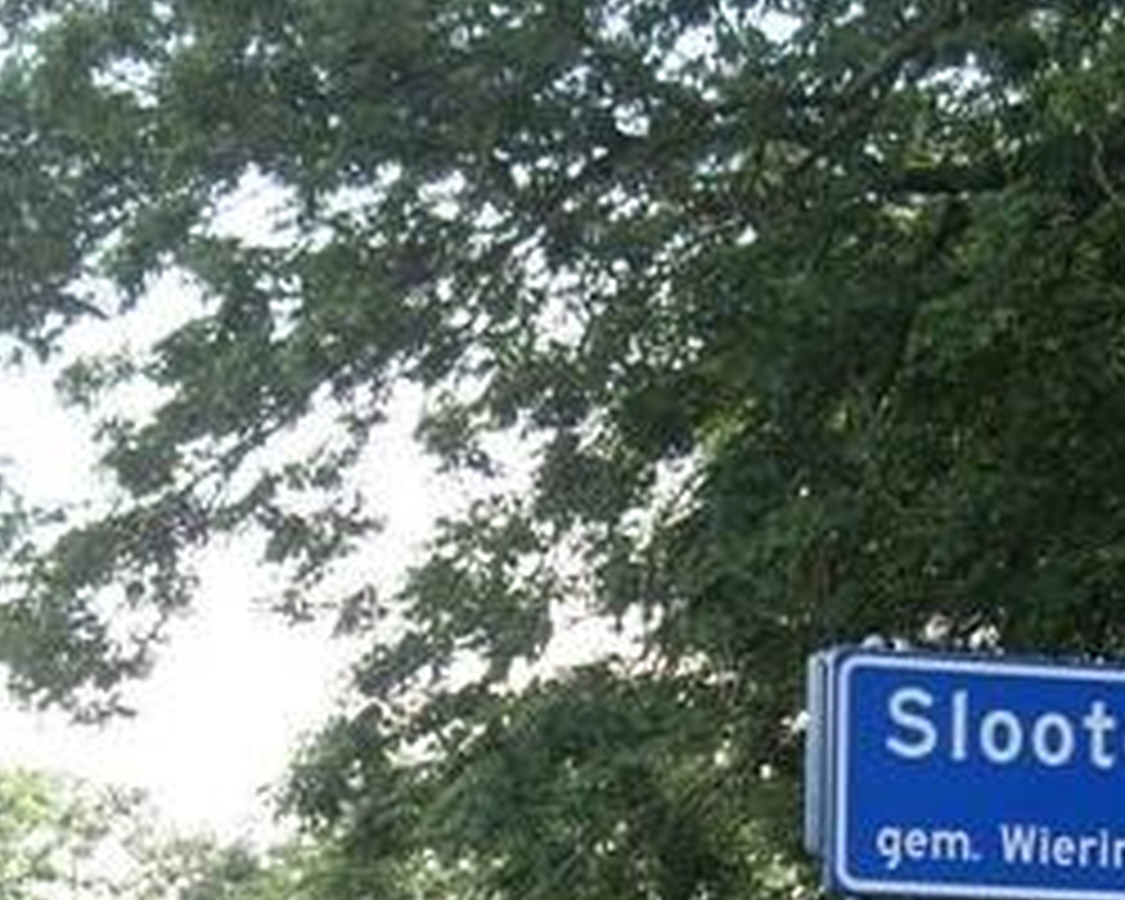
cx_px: 212
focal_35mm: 95
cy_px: 963
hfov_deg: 19.9
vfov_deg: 15.8
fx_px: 3163
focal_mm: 7.9
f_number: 2.8
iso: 64
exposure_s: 1/250
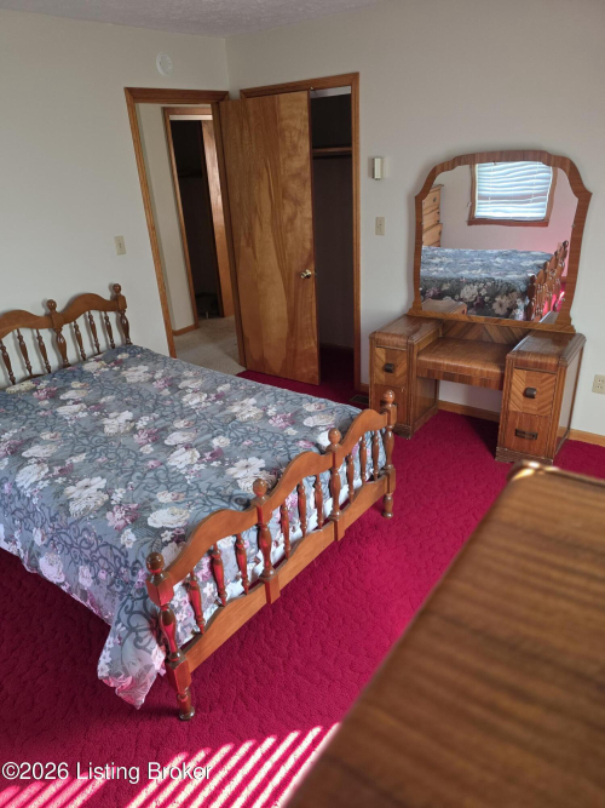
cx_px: 302
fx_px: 536
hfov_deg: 58.9
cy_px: 404
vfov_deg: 73.9
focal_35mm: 23
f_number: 1.7
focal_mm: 6.3
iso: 250
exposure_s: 1/120
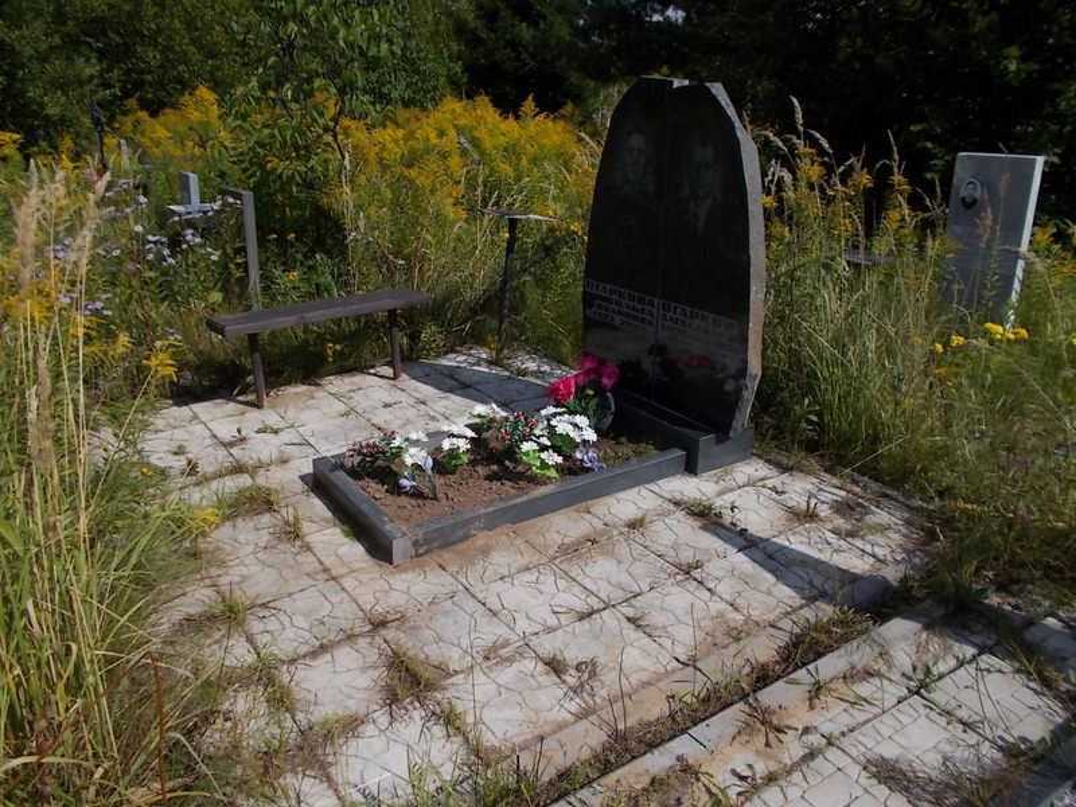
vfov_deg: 53.1
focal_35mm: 26
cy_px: 404
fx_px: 808
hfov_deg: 67.3
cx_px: 538
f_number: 8
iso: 80
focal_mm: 4.6
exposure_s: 1/320
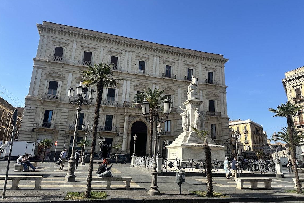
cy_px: 95
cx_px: 155
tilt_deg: +15.5
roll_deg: -2.0
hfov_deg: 69.4
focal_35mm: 26
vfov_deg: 49.5
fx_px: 220
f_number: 1.78
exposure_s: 1/2809
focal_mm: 6.86
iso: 80
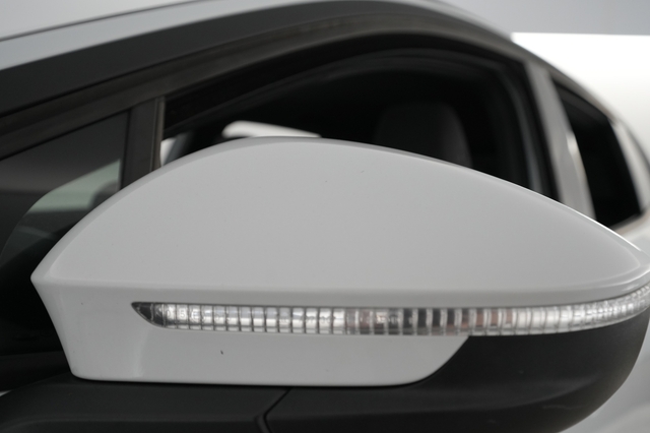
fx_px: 505
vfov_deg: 46.4
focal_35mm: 28
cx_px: 325
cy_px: 216
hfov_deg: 65.5
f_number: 4.5
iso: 1250
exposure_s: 1/100
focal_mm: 28
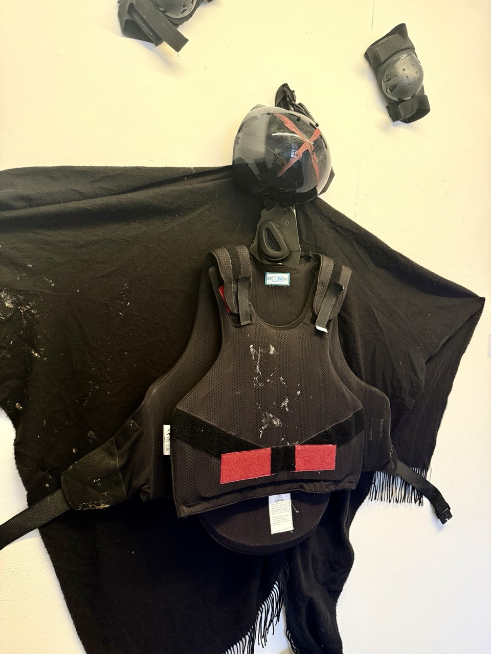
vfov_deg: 71.6
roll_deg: -5.6
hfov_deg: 56.8
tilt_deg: -0.3
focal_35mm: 24
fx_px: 454
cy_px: 327
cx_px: 246
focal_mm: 6.76
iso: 320
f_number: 1.78
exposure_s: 1/50
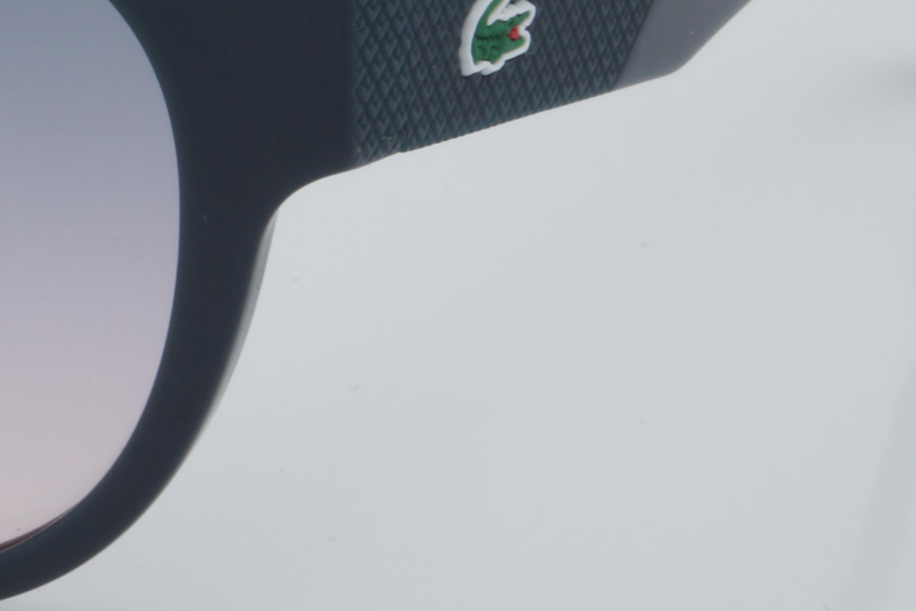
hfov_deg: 9.4
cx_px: -280
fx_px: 5496
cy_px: 70
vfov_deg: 6.3
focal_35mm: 216
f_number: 32
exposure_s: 1/4
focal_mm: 50
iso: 100
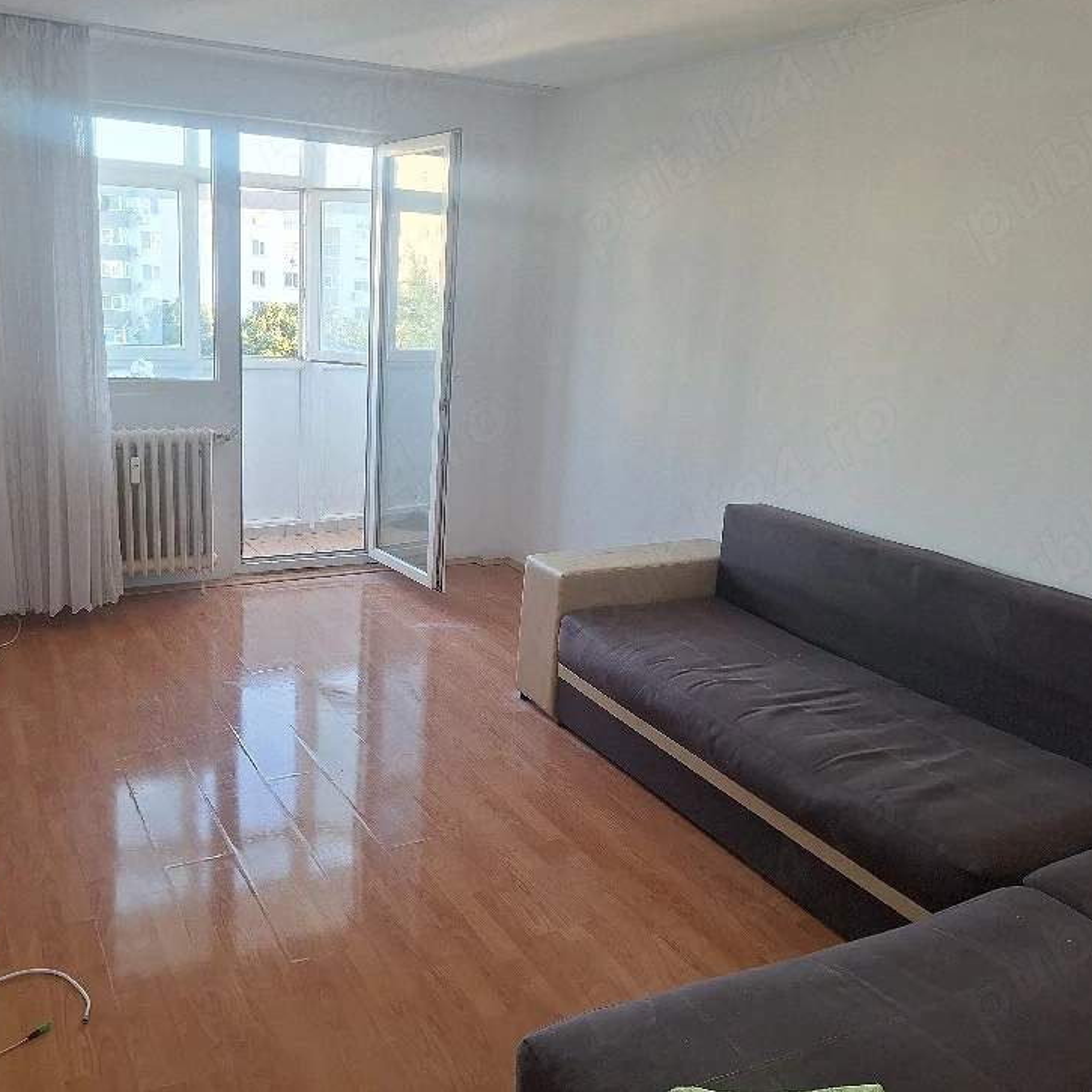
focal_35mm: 28
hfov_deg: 56.9
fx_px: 999
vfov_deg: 57.3
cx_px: 445
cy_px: 529
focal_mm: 5.54
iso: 80
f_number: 1.8
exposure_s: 1/100
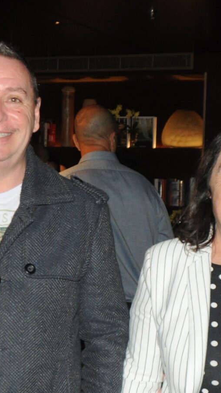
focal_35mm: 98
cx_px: 108
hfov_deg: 12.3
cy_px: 247
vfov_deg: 21.7
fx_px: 1022
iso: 800
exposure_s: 1/60
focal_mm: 22
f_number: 4
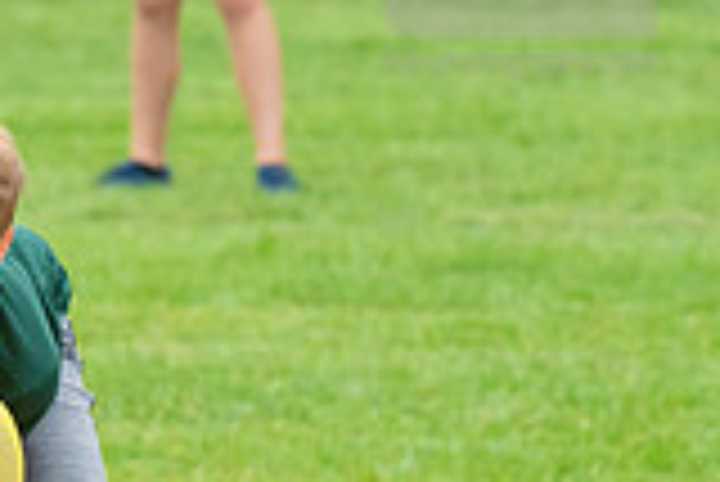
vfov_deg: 2.1
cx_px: -117
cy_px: 538
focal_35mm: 652
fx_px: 13052
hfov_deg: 3.2
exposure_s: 1/1000
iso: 1250
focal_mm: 180
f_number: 5.6
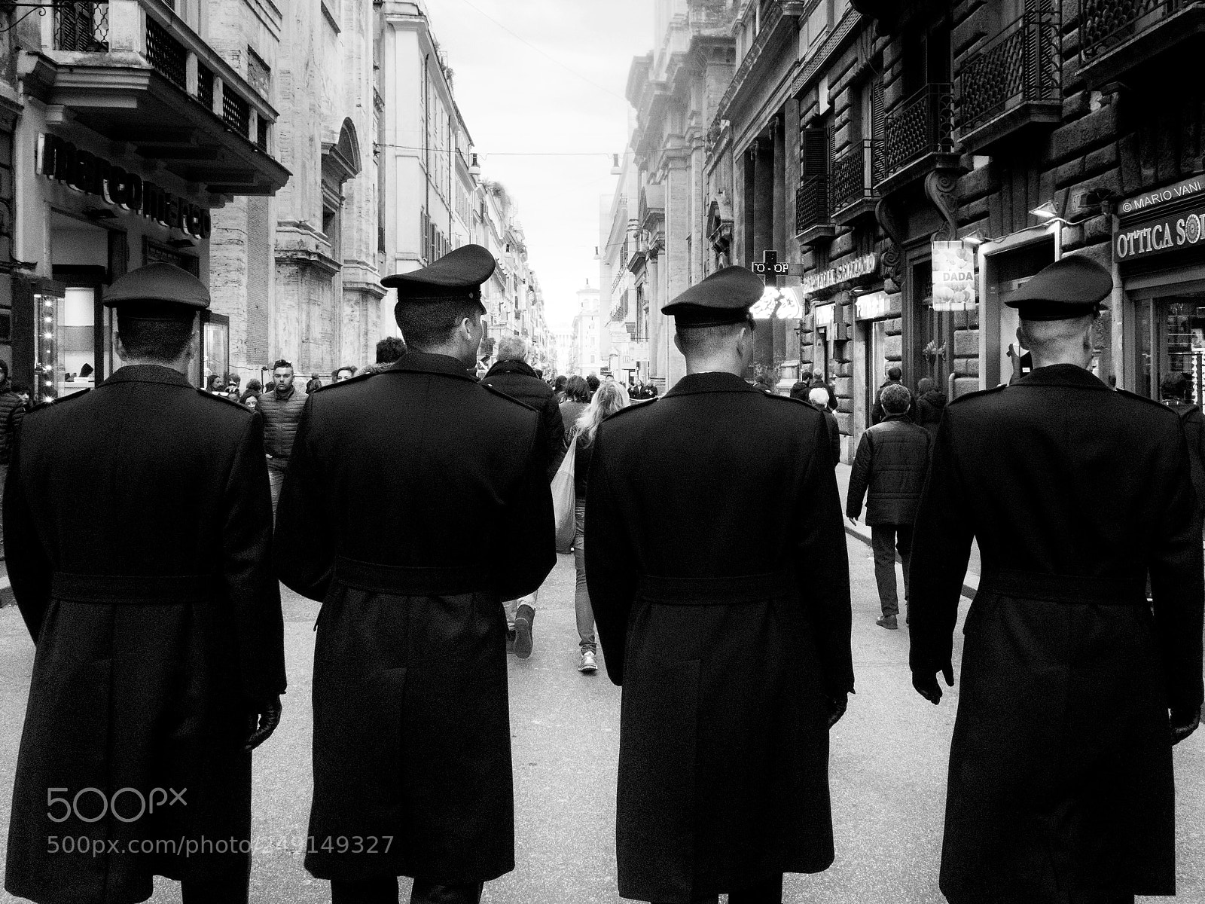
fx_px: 1184
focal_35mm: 34
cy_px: 452
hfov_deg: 54.0
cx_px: 602
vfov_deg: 41.8
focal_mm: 17
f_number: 11
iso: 8000
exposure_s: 1/160
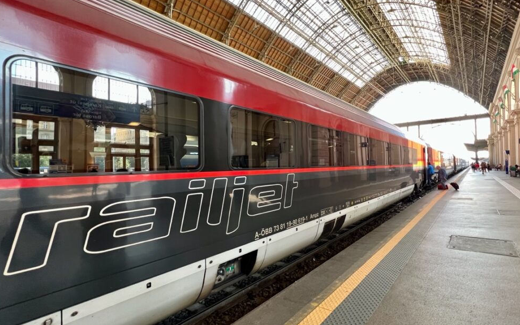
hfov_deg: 97.4
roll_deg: +0.7
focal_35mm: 16
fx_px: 227
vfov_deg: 71.3
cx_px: 290
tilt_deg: +3.5
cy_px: 161
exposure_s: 1/99
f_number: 1.8
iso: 160
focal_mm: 1.57
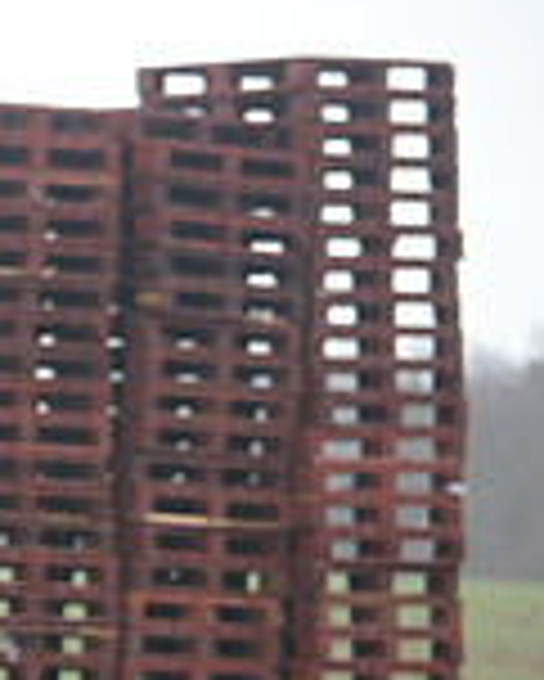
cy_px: 766
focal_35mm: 417
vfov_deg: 4.6
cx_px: -647
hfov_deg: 3.7
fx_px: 8384
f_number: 2.8
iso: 1600
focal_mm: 116
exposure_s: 1/800
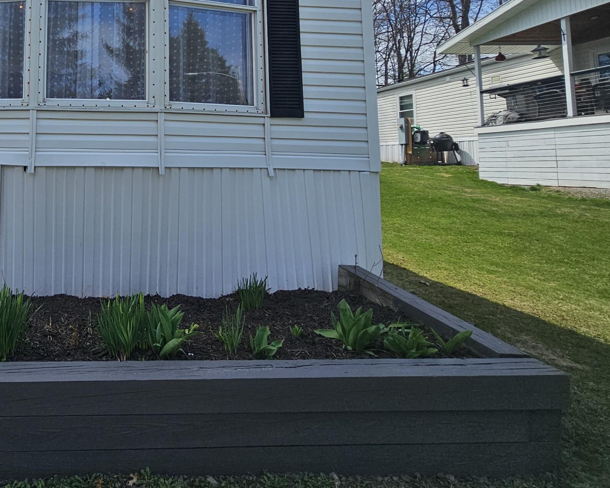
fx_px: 433
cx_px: 75
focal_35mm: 24
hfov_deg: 60.8
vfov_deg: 55.4
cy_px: 112
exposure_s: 1/3446
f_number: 2.2
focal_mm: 2.2
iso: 50
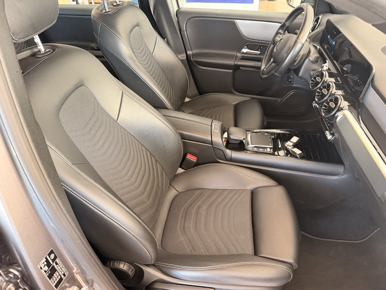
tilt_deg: -37.7
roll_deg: +2.4
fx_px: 279
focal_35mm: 25
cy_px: 149
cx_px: 193
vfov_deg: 54.9
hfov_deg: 69.4
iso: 400
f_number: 1.78
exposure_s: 1/60
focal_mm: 6.76
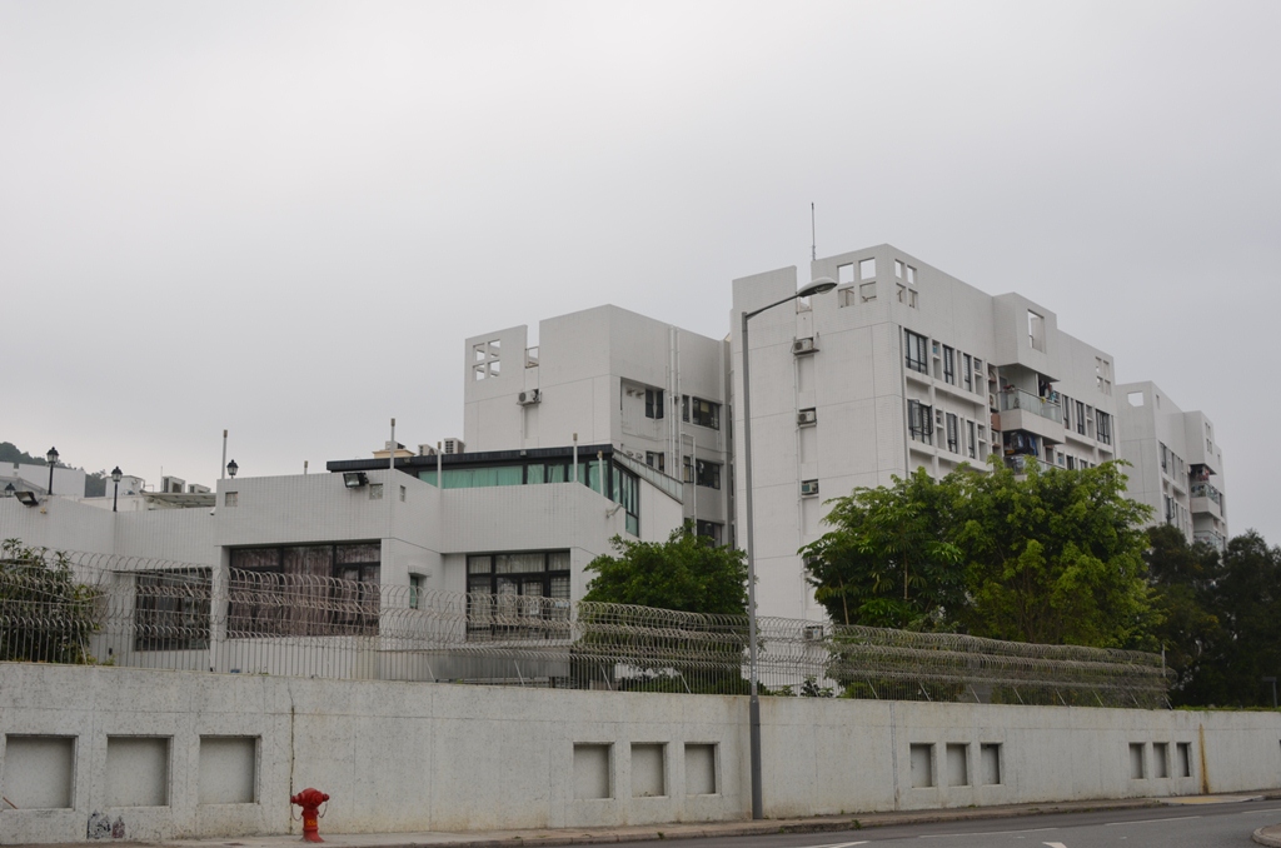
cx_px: 640
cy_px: 424
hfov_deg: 46.5
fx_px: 1491
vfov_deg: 31.7
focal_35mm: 42
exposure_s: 1/250
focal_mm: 28
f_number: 8
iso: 125
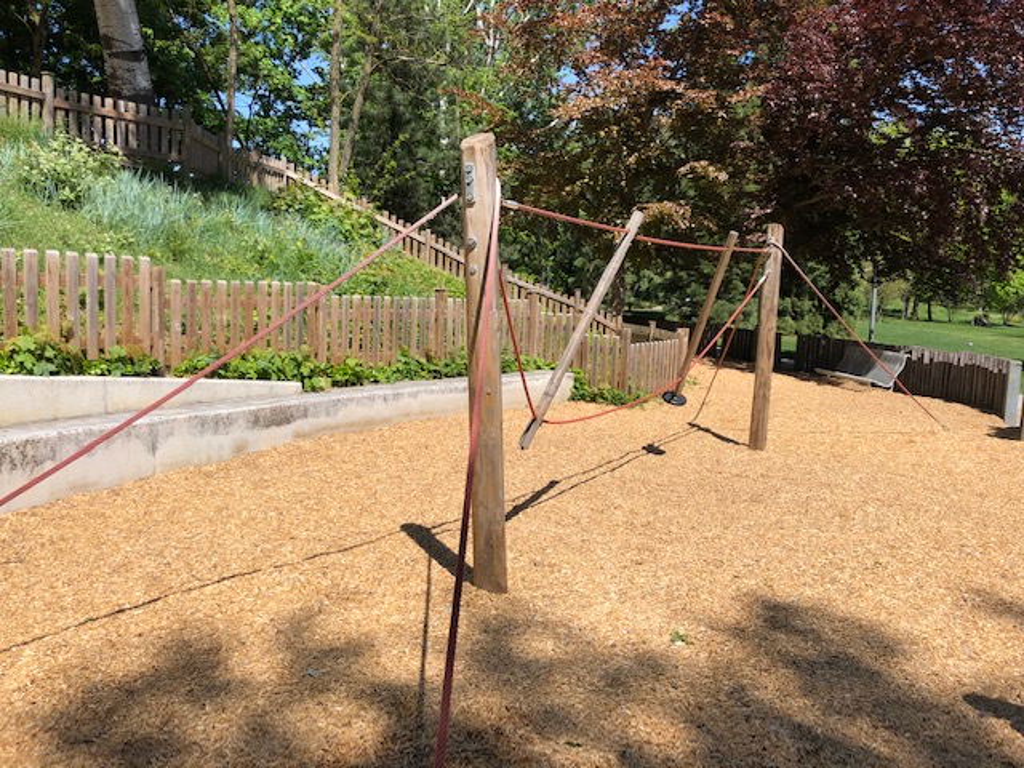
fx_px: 828
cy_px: 384
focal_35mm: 28
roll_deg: -2.2
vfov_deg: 49.7
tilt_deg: -6.8
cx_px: 512
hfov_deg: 63.4
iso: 20
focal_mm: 4
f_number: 1.8
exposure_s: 1/2288
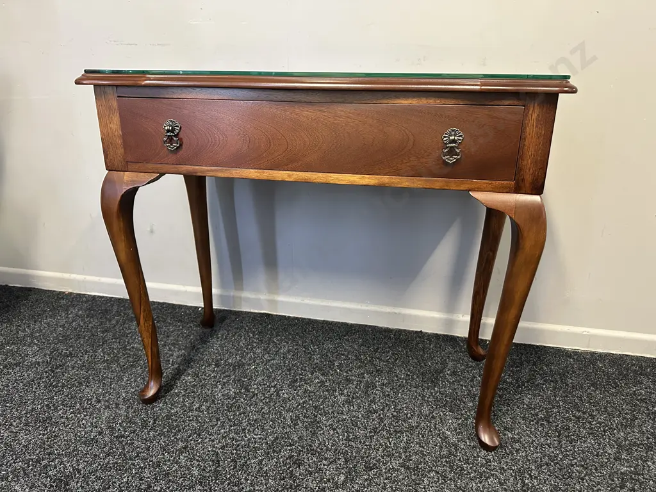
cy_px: 246
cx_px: 328
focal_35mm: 24
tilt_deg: -20.0
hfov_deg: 71.6
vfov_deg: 56.8
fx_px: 455
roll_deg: -1.1
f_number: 1.78
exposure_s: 1/50
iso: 500
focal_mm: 6.86
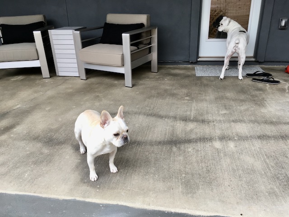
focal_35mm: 29
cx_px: 144
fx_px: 242
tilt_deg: -23.8
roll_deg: +2.3
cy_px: 108
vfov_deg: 48.2
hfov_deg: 61.7
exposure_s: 1/120
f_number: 2.2
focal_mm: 4.15
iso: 40
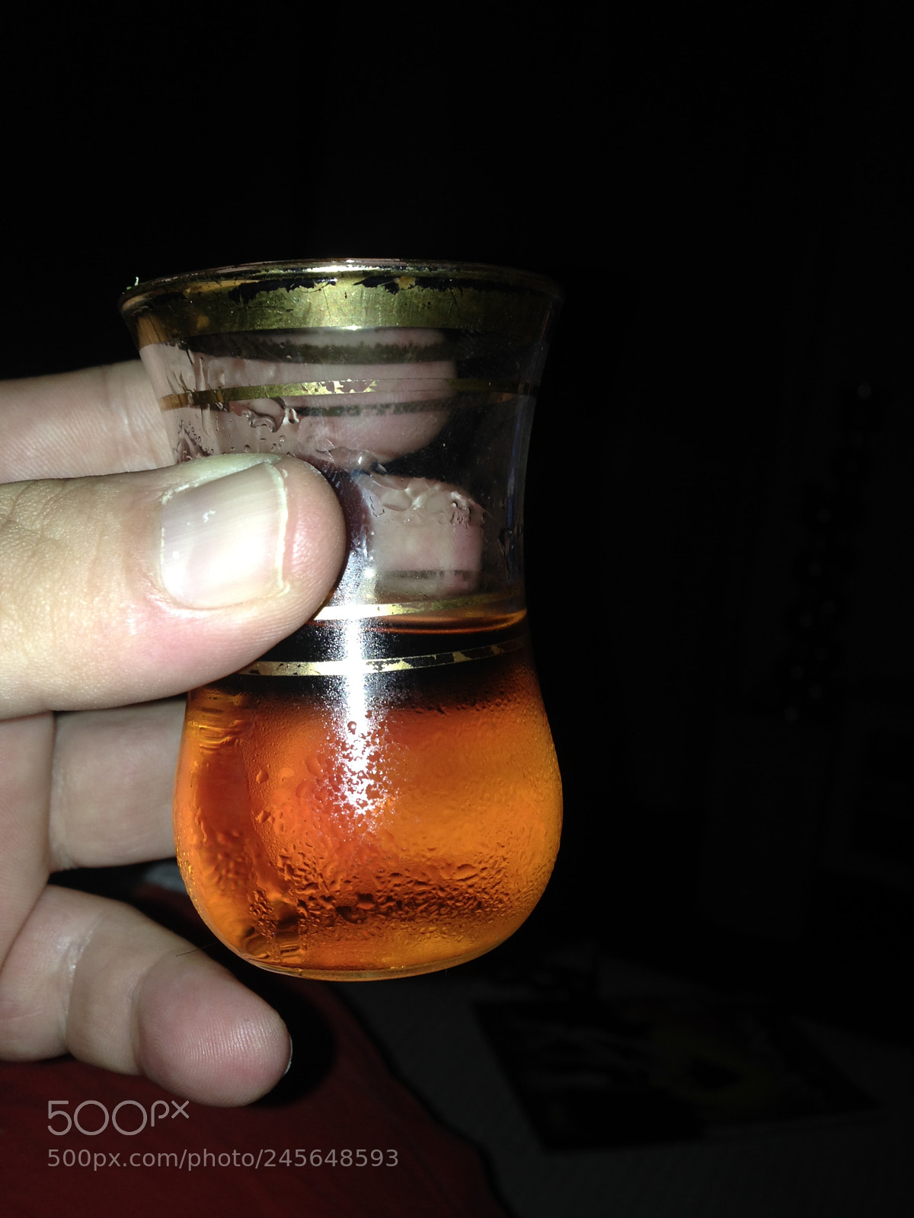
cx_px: 457
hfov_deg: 42.9
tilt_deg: -8.5
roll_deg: -7.2
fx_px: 1162
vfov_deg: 55.4
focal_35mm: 33
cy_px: 609
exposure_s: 1/85
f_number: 2.4
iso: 50
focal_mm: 4.12
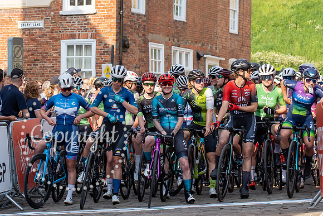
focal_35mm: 147
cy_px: 33
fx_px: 1321
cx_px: 157
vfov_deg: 9.3
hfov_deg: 13.9
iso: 200
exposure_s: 1/1000
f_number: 4
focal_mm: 75
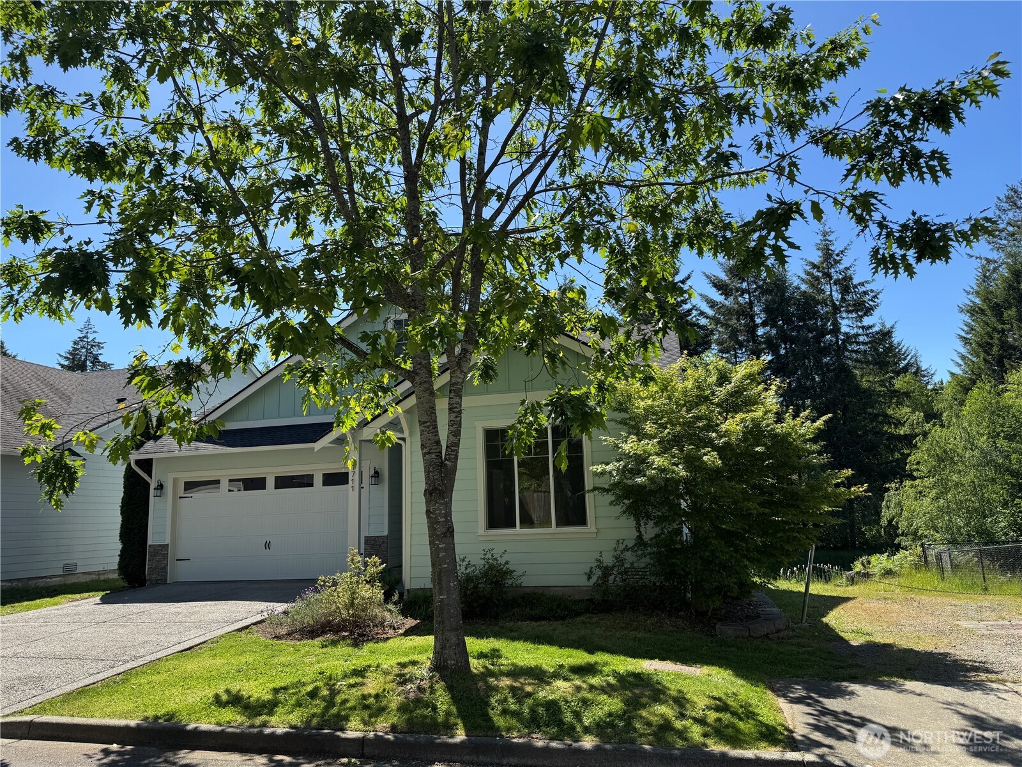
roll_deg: +1.7
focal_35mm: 24
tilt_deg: +10.6
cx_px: 511
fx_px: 709
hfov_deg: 71.6
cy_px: 384
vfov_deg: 56.8
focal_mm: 6.76
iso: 80
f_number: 1.78
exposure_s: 1/2105
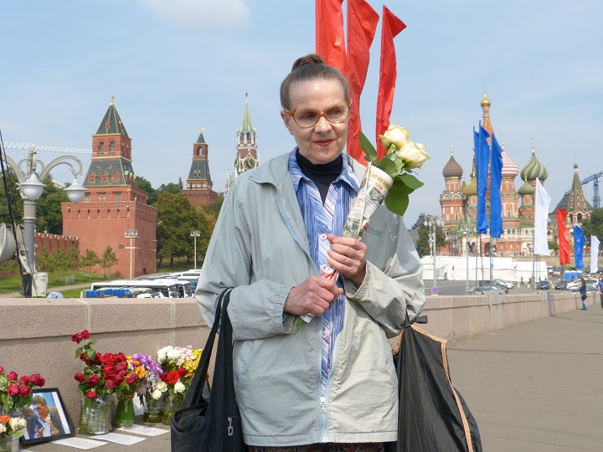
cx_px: 302
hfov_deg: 44.8
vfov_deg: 34.3
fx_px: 732
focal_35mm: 42
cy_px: 226
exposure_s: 1/1300
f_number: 4
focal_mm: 7.4
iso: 100
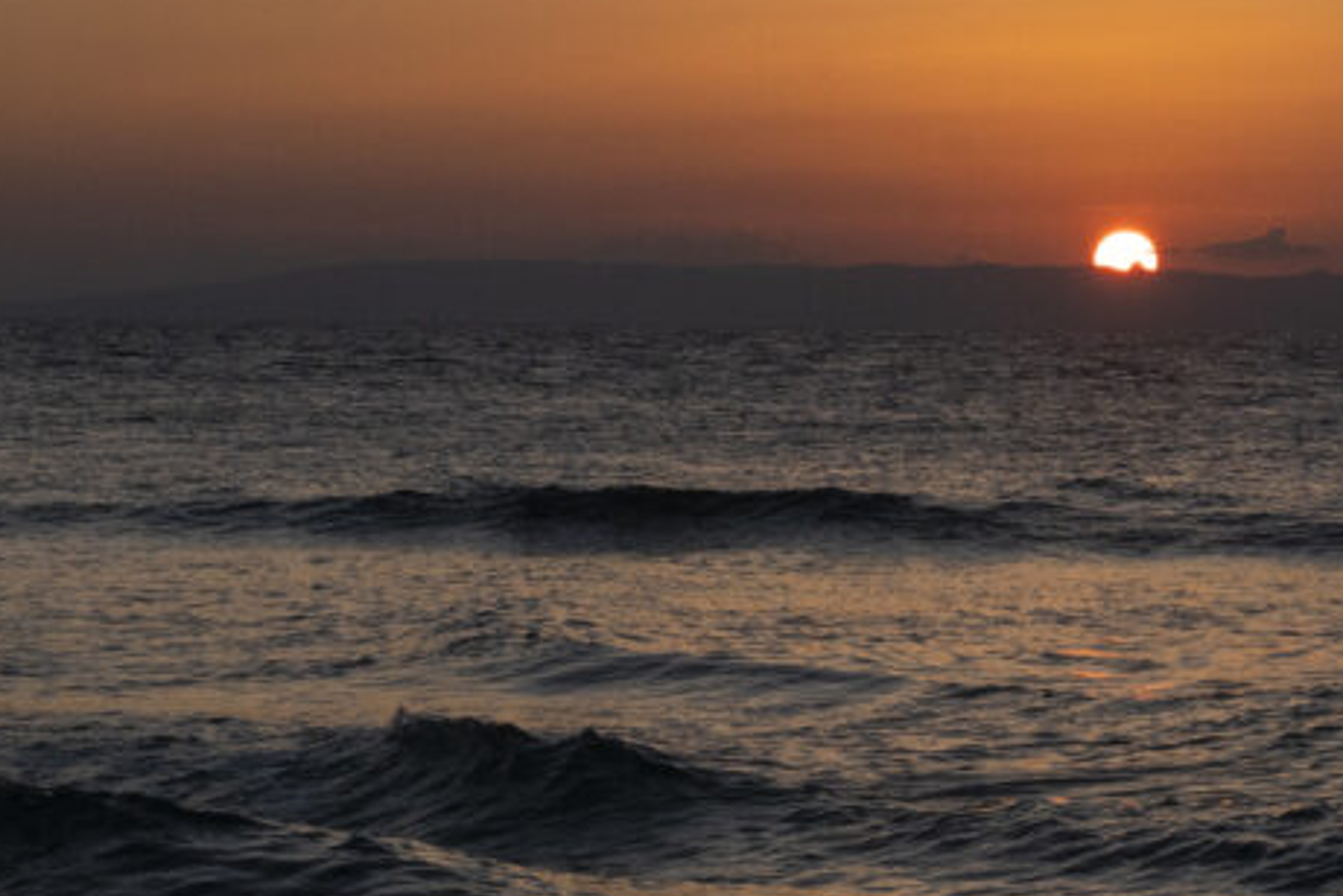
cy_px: -28
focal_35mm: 167
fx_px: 6232
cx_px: 987
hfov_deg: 12.3
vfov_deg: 8.2
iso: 500
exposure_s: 1/800
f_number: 11
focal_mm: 50
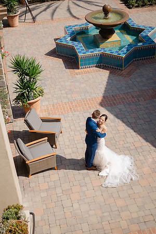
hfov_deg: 27.0
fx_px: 325
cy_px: 117
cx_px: 78
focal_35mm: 50
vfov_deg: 39.6
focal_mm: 50
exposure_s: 1/4000
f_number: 1.8
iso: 64
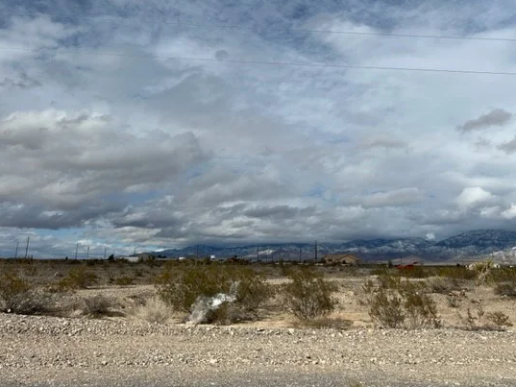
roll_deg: -1.7
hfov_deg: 58.3
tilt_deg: +13.7
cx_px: 256
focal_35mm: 31
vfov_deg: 45.4
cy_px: 178
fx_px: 462
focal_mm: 5.7
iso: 50
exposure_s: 1/11364
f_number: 1.5
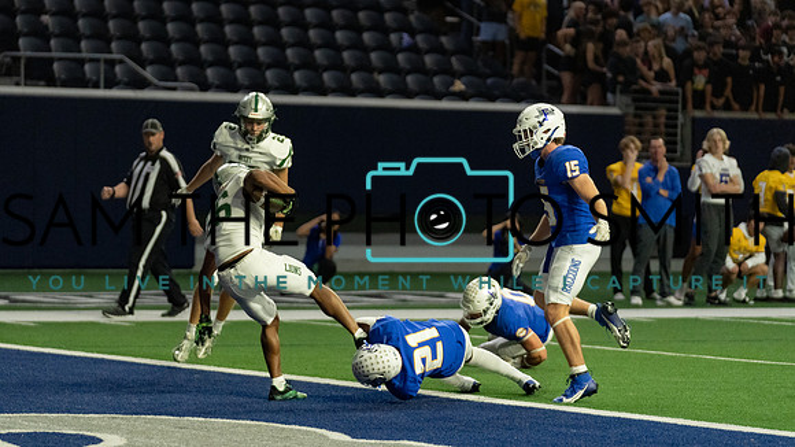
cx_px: 339
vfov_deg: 7.0
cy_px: 176
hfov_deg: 12.4
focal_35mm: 174
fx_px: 3672
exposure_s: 1/1250
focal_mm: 138
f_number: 2.8
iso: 4000
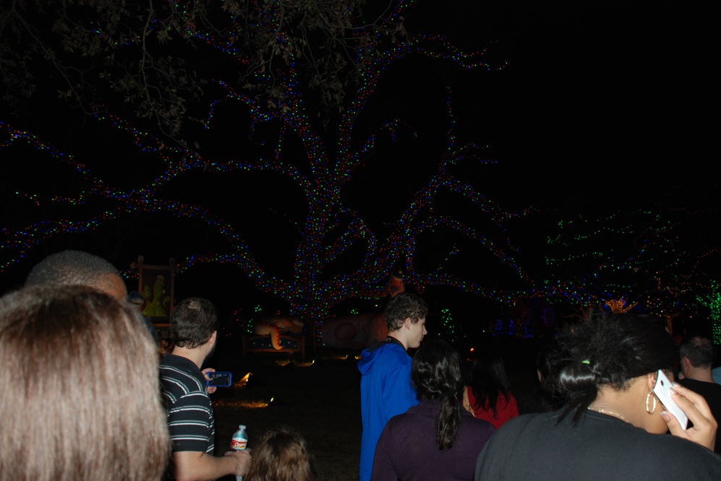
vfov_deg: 42.3
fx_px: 621
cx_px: 371
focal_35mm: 31
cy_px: 238
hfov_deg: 60.3
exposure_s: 1/60
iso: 200
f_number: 3.8
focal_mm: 20
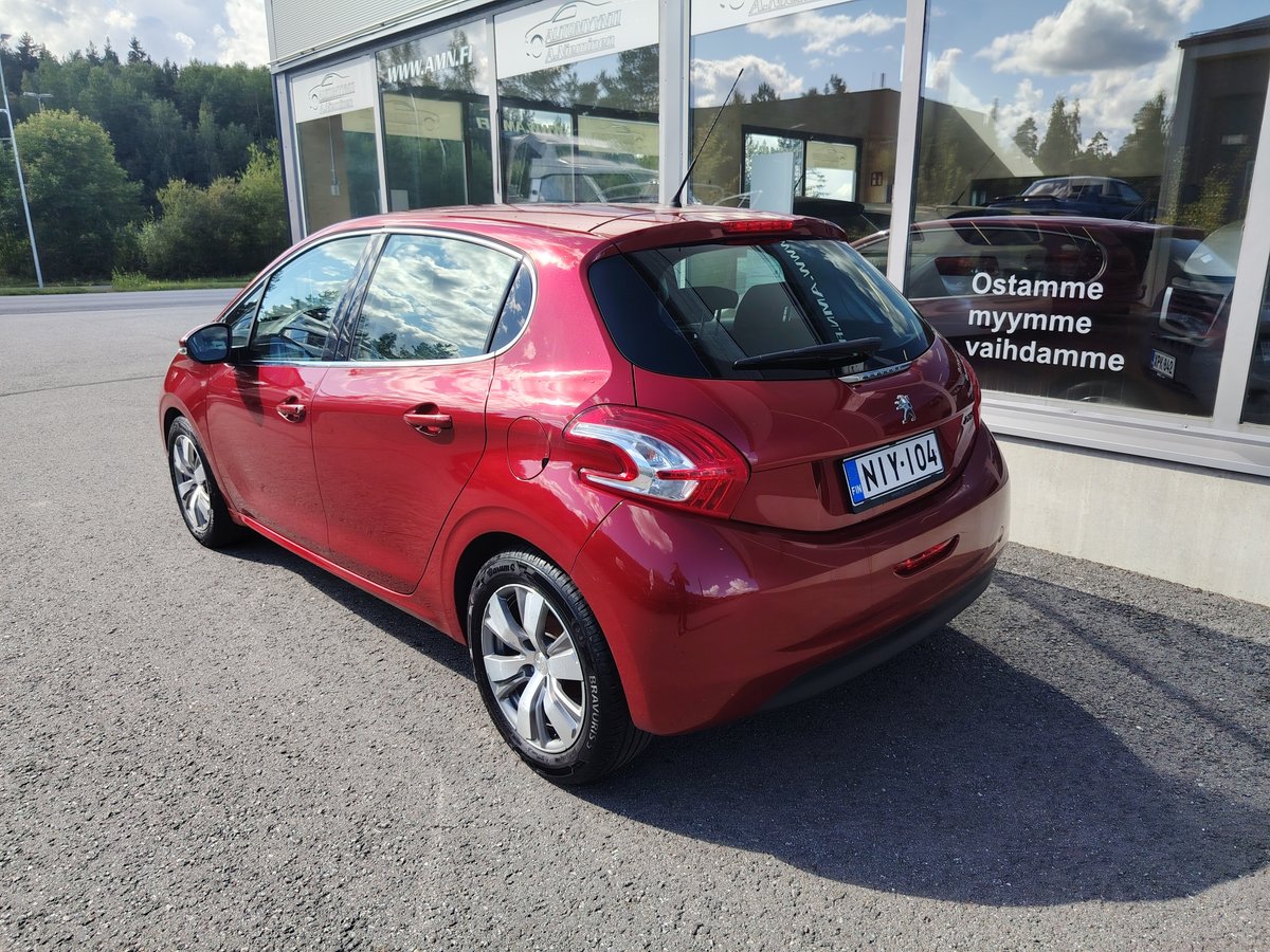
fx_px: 881
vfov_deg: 56.8
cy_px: 476
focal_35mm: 24
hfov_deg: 71.6
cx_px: 635
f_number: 1.75
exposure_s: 1/449
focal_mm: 5.25
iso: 100
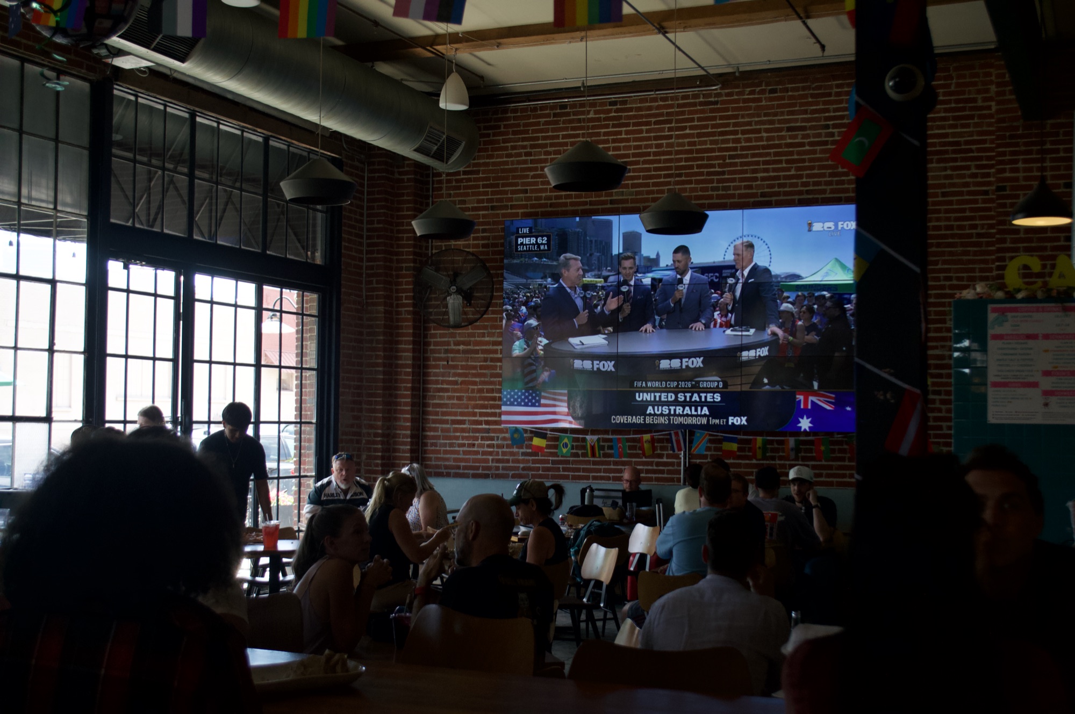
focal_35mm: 45
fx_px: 1342
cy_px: 357
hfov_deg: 43.6
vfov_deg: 29.8
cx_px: 538
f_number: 4.5
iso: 800
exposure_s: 1/250
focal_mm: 30
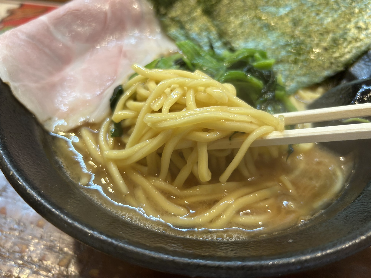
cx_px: 186
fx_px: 279
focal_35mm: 26
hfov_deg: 67.3
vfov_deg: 53.1
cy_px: 139
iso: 80
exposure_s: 1/50
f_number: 1.5
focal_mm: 5.7
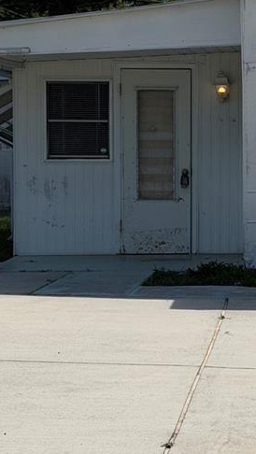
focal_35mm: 129
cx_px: 321
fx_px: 1554
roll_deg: -1.3
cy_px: 241
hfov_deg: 9.3
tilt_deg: -2.6
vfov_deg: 16.6
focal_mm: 6.76
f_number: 1.78
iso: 80
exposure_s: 1/9901
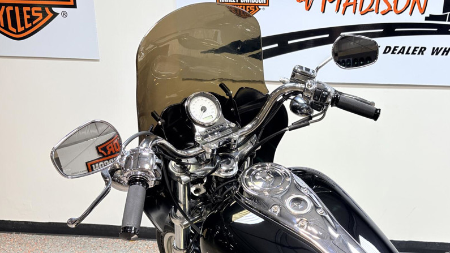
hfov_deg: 51.8
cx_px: 300
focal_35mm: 38
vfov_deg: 30.6
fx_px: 453
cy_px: 196
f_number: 1.6
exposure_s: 1/120
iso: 40
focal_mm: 5.96
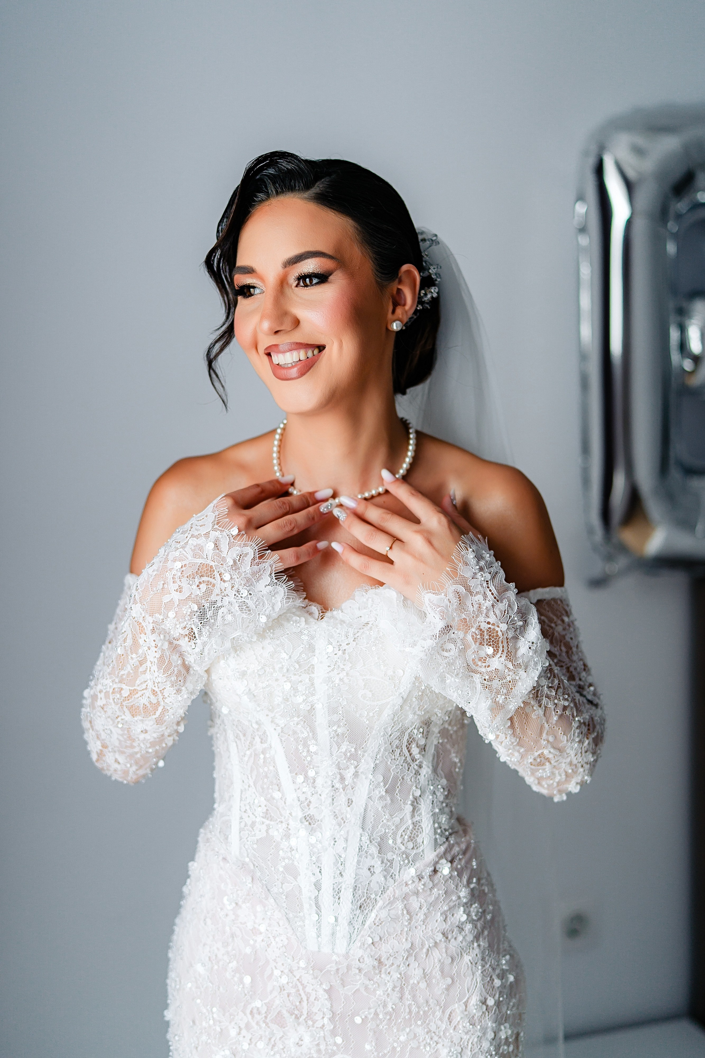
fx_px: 1469
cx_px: 352
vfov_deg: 39.6
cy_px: 529
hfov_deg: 27.0
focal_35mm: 50
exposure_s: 1/250
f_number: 1.4
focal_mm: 50
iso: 200
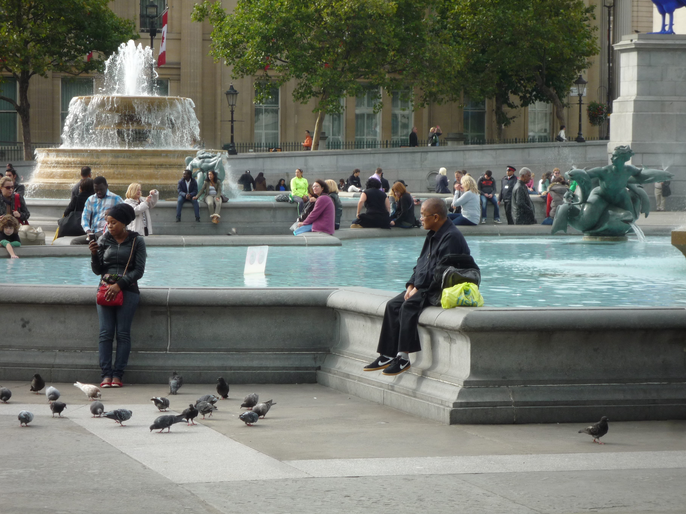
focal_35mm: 126
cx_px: 342
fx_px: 2497
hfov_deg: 15.6
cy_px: 257
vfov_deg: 11.8
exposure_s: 1/160
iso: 100
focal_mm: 22
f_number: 5.9
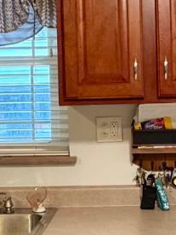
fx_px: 515
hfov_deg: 19.4
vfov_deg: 25.7
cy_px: 111
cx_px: 101
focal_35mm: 76
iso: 400
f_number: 2.2
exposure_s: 1/60
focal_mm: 2.22
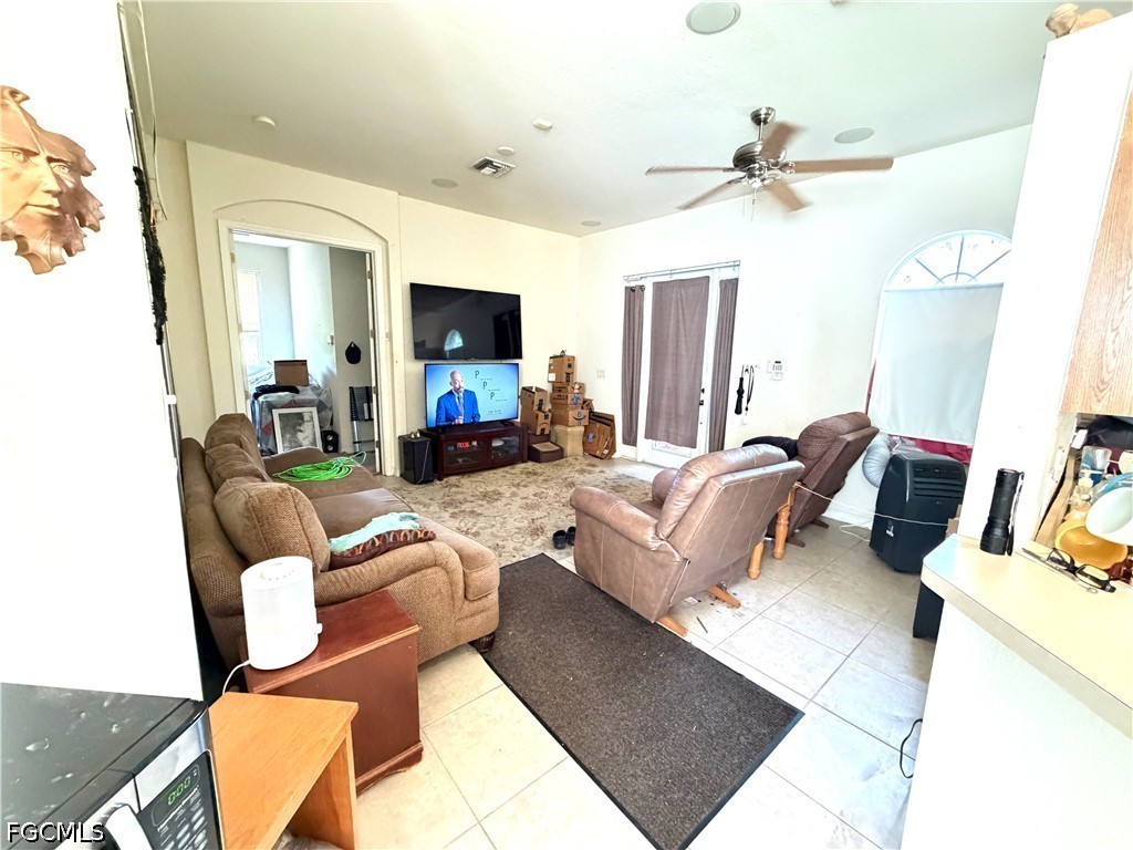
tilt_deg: -10.0
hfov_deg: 102.1
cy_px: 425
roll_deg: -0.8
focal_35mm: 14
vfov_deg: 85.7
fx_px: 458
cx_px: 566
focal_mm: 2.22
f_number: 2.2
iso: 1000
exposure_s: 1/40
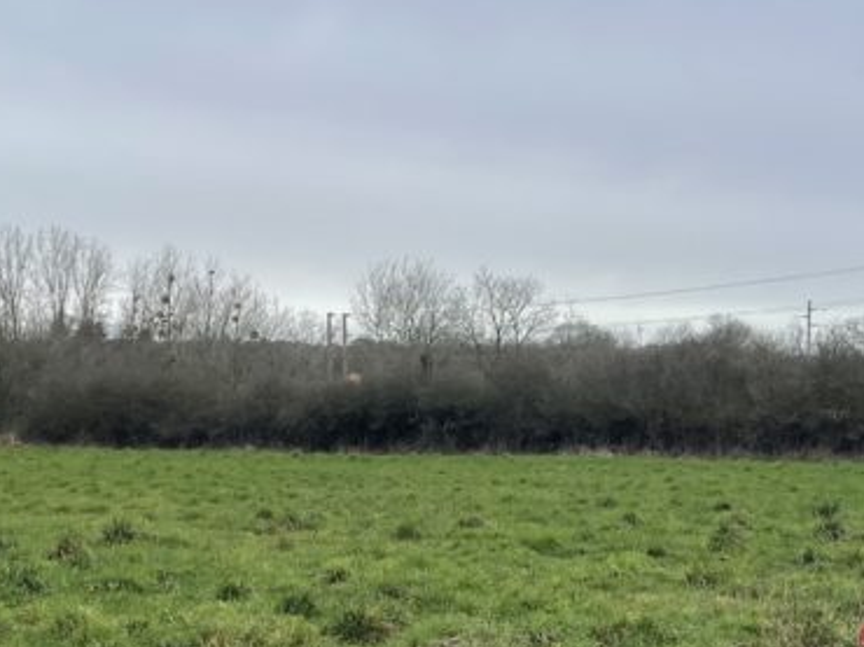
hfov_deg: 27.0
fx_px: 1796
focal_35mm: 72
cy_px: 512
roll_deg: +1.3
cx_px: 383
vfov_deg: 20.2
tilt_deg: -4.8
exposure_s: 1/1171
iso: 32
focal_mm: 4.2
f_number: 1.6
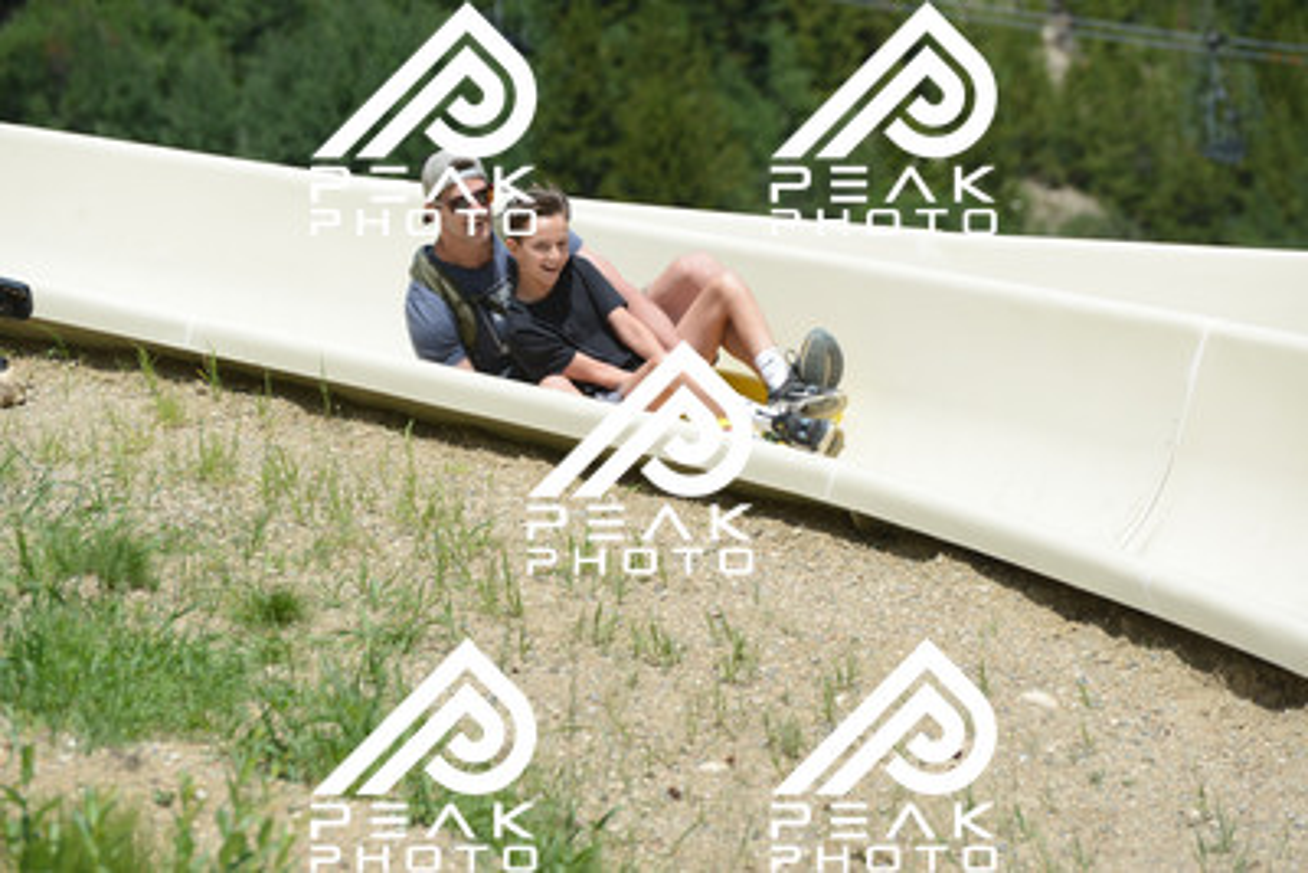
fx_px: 7087
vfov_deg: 7.0
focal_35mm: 195
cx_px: 654
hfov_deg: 10.5
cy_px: 436
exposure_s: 1/1250
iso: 360
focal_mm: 195
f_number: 6.3
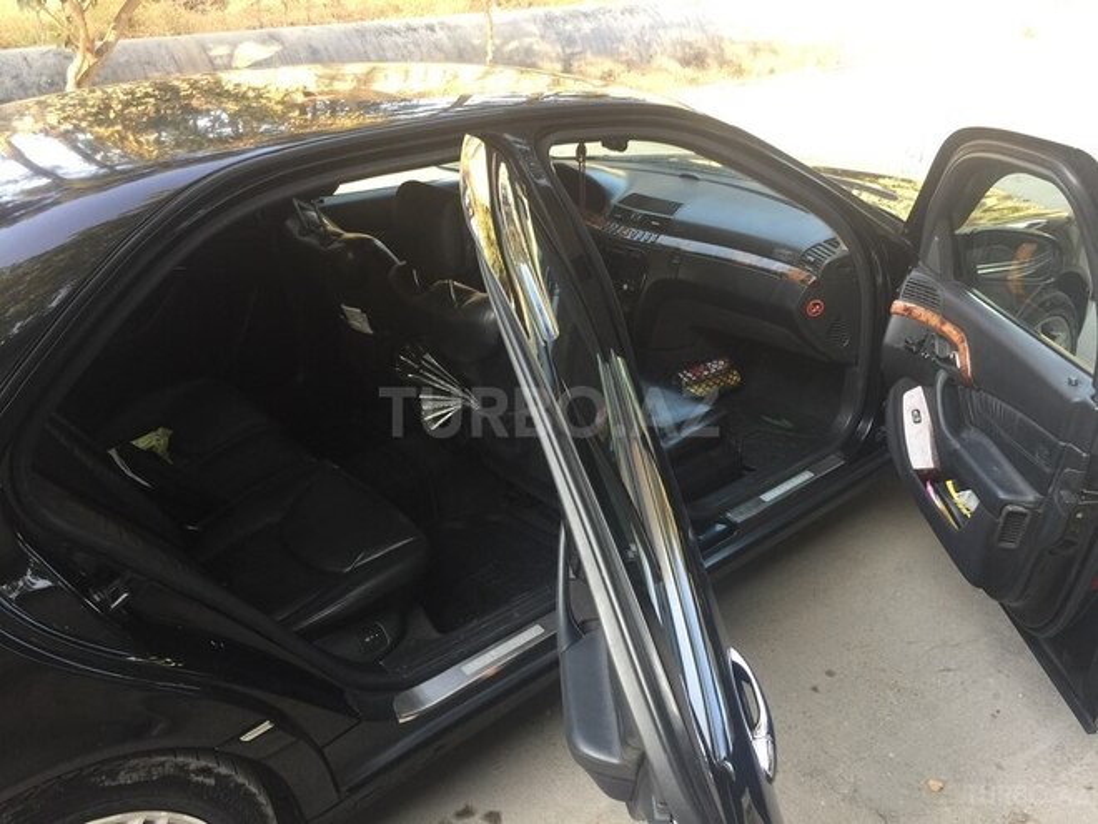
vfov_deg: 48.2
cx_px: 549
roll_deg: +0.6
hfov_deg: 61.7
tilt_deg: -24.8
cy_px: 412
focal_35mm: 29
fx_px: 920
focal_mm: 4.15
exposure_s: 1/33
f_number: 2.2
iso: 32
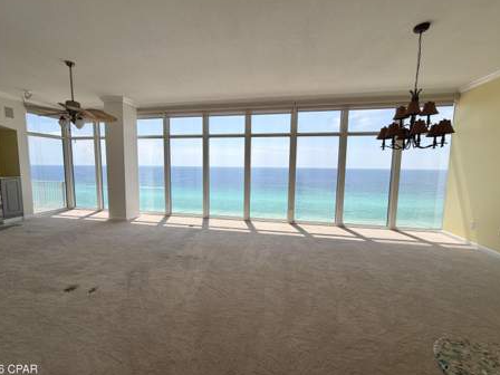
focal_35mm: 15
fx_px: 217
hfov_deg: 98.1
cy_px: 186
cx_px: 238
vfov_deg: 81.7
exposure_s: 1/502
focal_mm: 2.22
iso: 50
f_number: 2.2
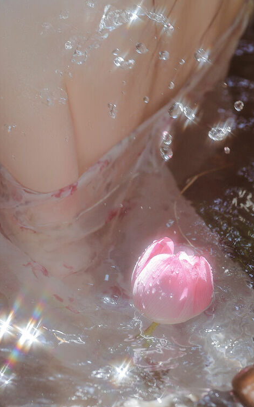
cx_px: 15
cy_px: 67
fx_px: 1994
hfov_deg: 7.3
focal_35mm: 180
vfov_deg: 11.6
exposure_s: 1/2000
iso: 400
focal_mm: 85
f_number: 2.5
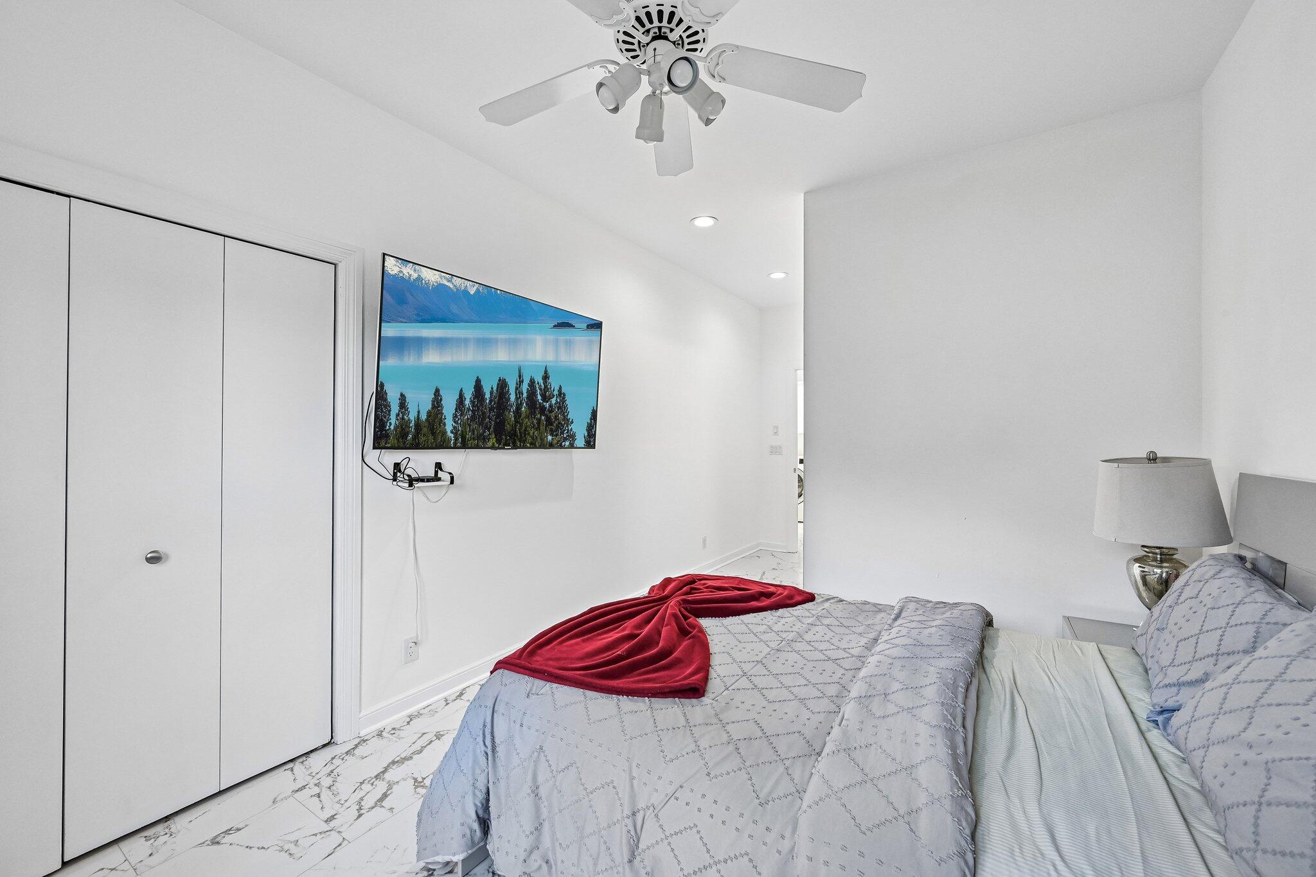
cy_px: 438
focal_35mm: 14
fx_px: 512
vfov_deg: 81.2
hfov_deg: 104.3
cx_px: 658
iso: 1600
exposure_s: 1/125
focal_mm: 14
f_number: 8
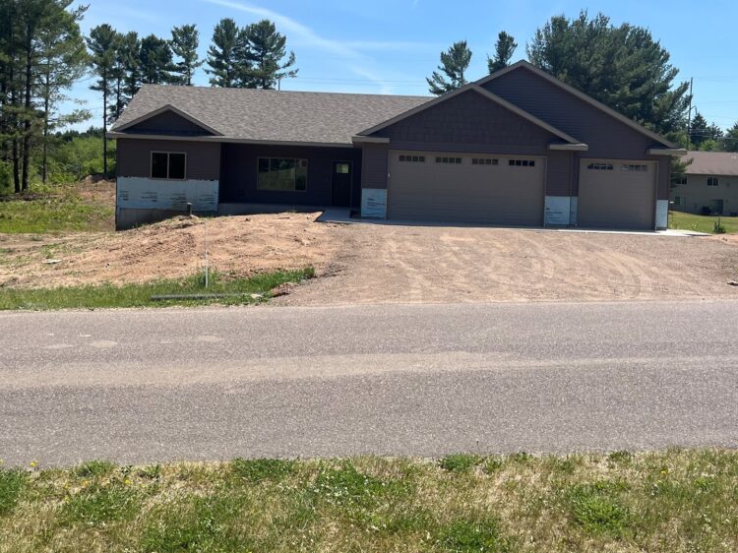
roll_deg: -2.5
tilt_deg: -3.1
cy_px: 205
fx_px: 789
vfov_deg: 38.4
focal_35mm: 37
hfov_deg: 50.2
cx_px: 367
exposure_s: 1/4149
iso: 50
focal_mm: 5.1
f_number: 1.6
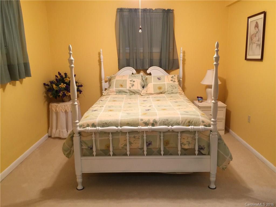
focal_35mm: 29
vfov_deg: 48.2
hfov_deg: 61.7
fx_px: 231
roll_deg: -1.1
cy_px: 104
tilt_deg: -10.3
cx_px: 138
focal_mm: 4.15
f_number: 2.2
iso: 80
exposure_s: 1/15
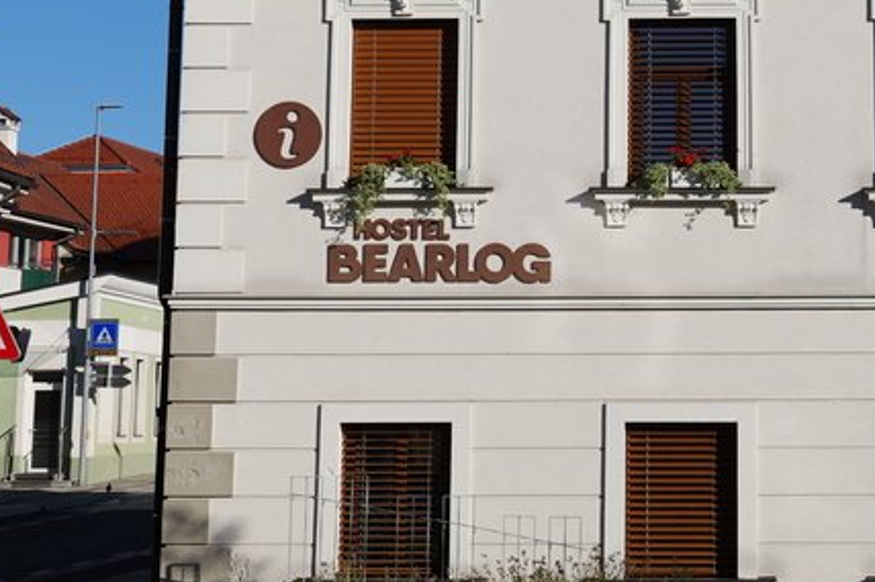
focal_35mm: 91
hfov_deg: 22.0
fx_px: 2211
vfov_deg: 14.8
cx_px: 726
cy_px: 23
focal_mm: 38
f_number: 8
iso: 100
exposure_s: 1/320
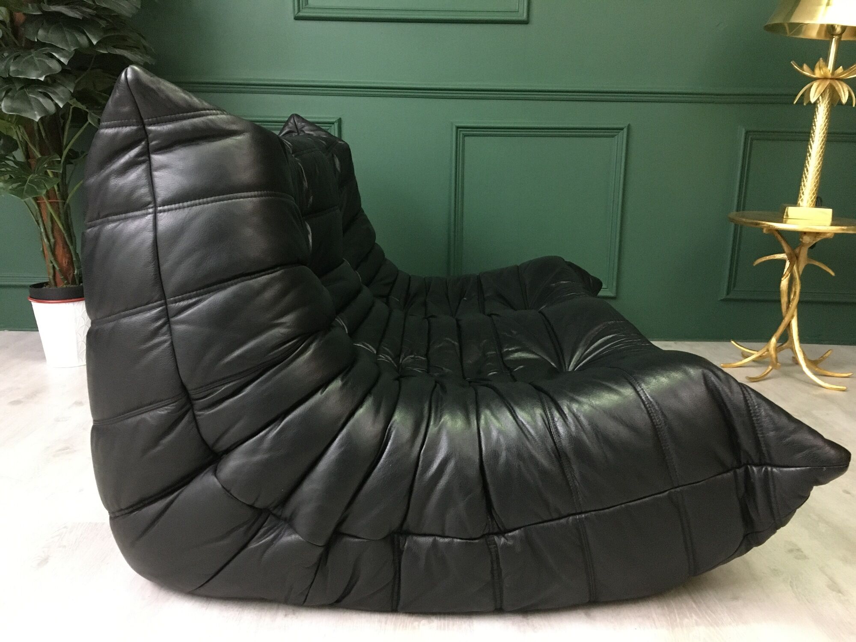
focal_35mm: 29
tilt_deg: -12.1
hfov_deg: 61.7
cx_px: 428
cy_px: 321
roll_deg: -1.3
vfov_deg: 48.2
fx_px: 717
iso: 250
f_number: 2.2
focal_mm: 4.15
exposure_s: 1/17
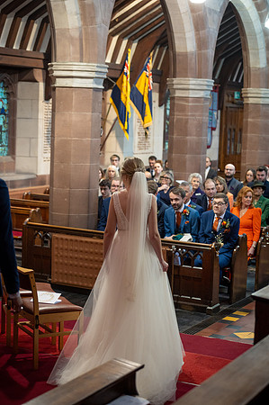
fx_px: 1146
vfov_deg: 20.0
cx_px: 134
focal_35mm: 102
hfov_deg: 13.4
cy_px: 202
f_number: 2.8
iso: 1600
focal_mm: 102
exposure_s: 1/160
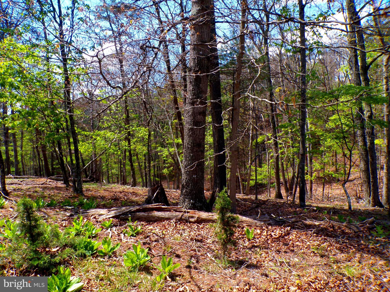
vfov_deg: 56.8
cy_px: 146
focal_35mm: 24
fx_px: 270
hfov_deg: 71.6
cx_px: 195
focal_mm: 4.3
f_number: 7.7
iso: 100
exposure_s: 1/60
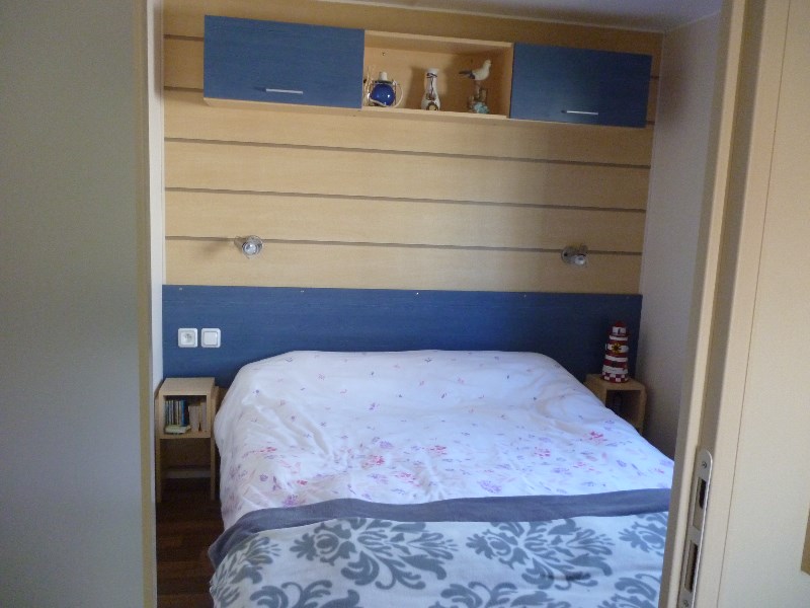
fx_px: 655
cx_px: 405
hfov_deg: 63.4
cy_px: 304
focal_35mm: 28
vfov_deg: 49.7
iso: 400
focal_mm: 5
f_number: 3.1
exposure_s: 1/40
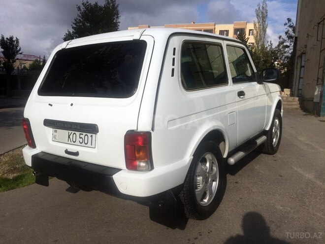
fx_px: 272
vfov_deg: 48.2
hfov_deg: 61.7
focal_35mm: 29
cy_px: 122
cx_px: 162
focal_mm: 4.15
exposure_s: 1/5882
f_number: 2.2
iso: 32
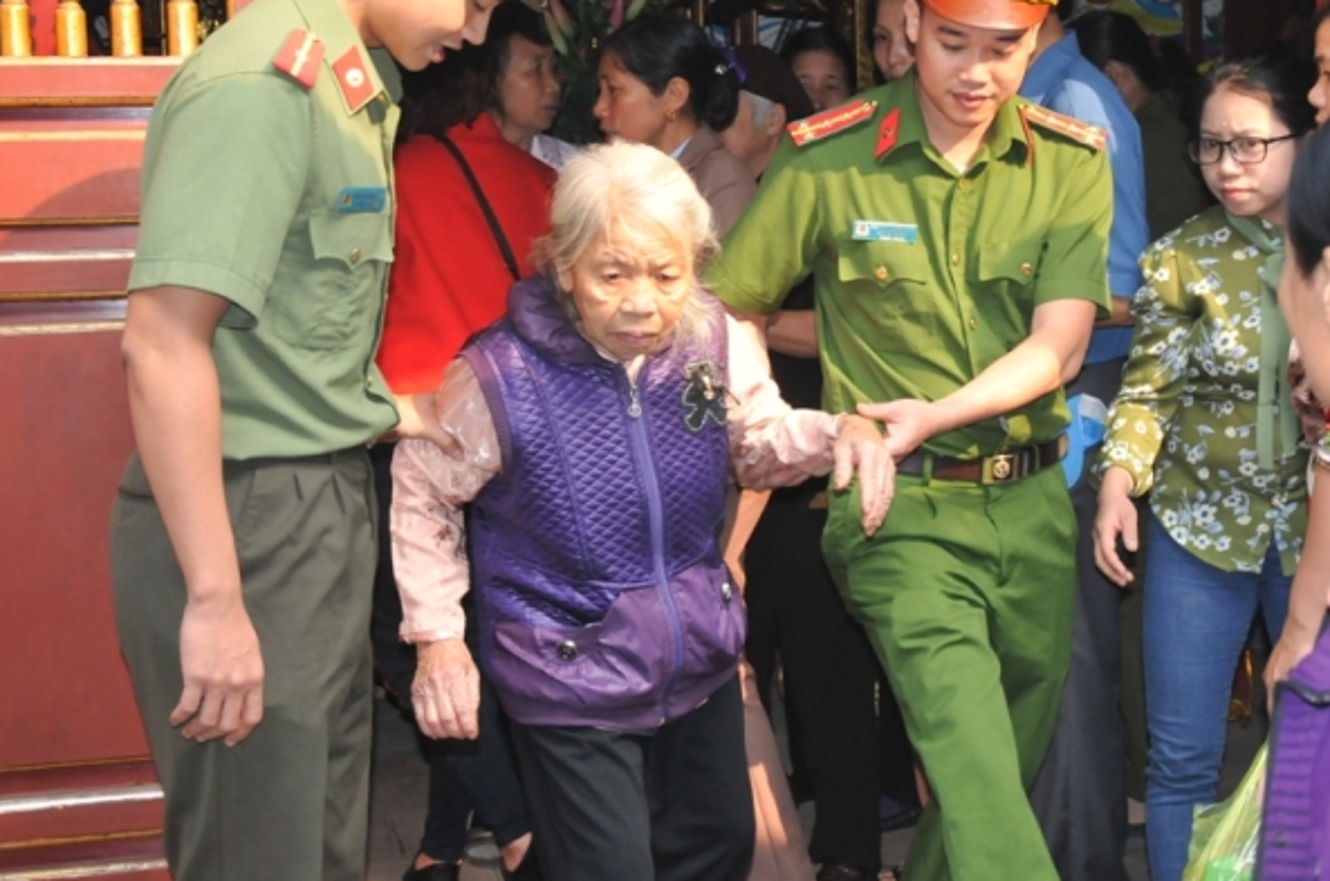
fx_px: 2987
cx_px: 745
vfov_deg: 16.8
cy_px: 299
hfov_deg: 25.1
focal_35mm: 81
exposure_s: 1/250
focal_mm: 40
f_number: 5.6
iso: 800
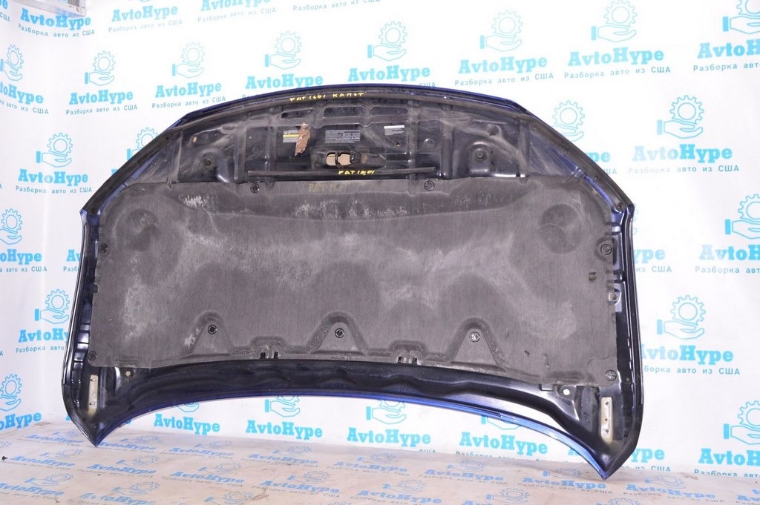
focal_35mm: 33
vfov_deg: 39.9
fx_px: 696
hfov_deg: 57.3
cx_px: 380
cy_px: 252
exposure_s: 1/200
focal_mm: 22
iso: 1600
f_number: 8
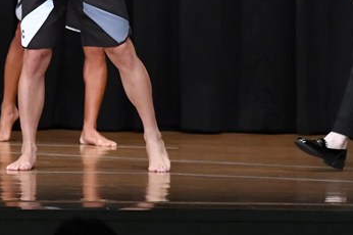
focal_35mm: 486
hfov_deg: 4.2
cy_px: -27
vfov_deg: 2.8
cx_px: -30
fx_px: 4761
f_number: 5.6
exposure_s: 1/400
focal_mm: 145
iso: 8000
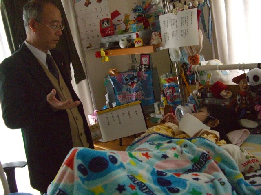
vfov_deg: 37.7
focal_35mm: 38
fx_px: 287
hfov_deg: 49.0
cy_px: 98
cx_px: 130
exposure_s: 1/40
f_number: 2.8
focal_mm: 7.9
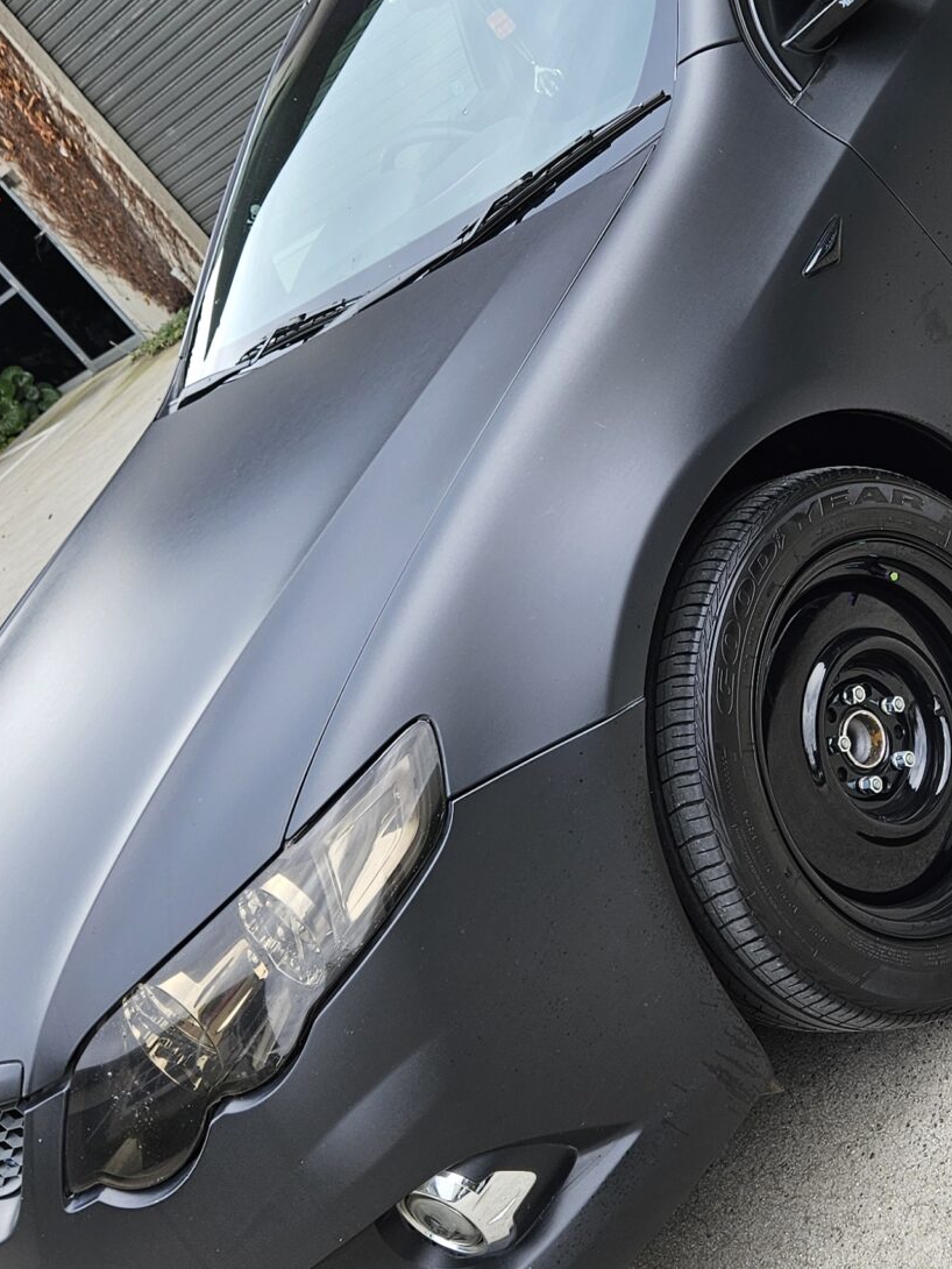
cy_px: 384
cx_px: 755
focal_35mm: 54
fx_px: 1979
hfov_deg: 26.6
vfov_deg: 35.1
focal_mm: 5.4
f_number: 1.8
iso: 25
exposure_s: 1/113
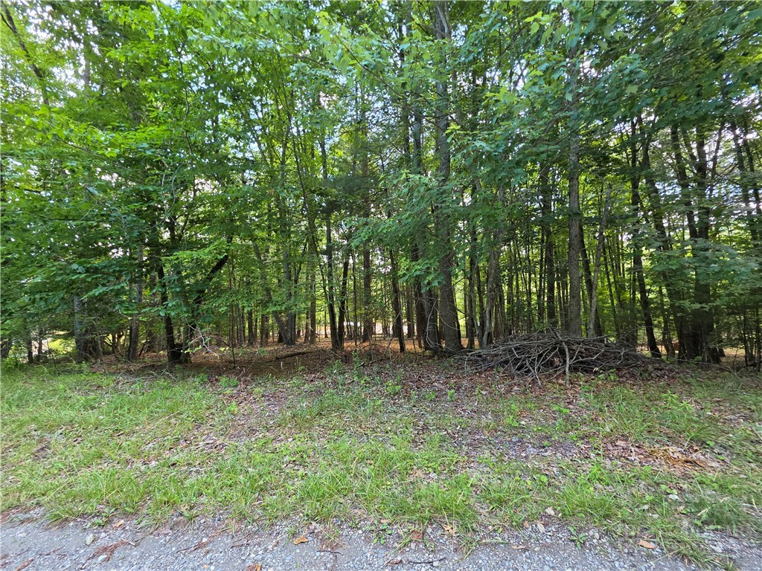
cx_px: 381
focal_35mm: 13
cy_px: 286
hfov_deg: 106.2
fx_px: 286
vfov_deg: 89.9
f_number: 1.9
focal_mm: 2.2
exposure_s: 1/120
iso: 125
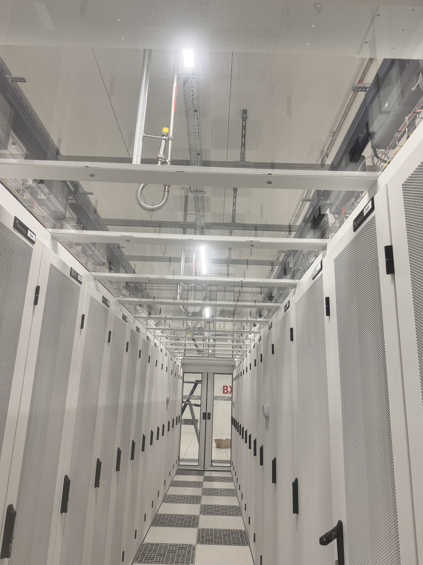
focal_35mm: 25
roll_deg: -1.7
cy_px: 286
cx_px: 217
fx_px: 407
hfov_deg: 54.9
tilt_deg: +15.4
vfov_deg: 69.4
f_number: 1.78
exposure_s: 1/121
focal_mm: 6.76
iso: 125
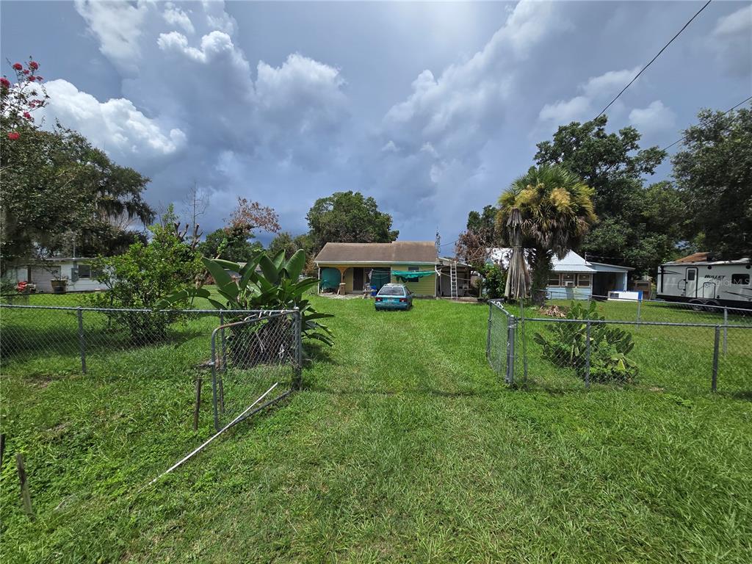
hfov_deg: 106.2
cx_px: 376
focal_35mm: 13
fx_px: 282
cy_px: 282
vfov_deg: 89.9
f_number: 2.2
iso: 50
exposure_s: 1/4120
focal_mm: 2.2
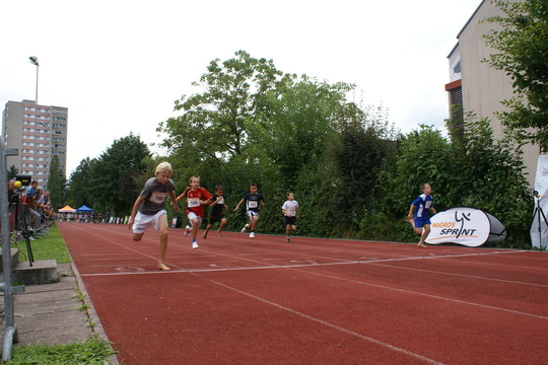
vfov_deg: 43.6
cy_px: 182
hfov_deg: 61.9
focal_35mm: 30
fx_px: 457
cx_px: 274
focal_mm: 20
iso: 100
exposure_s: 1/250
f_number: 6.3
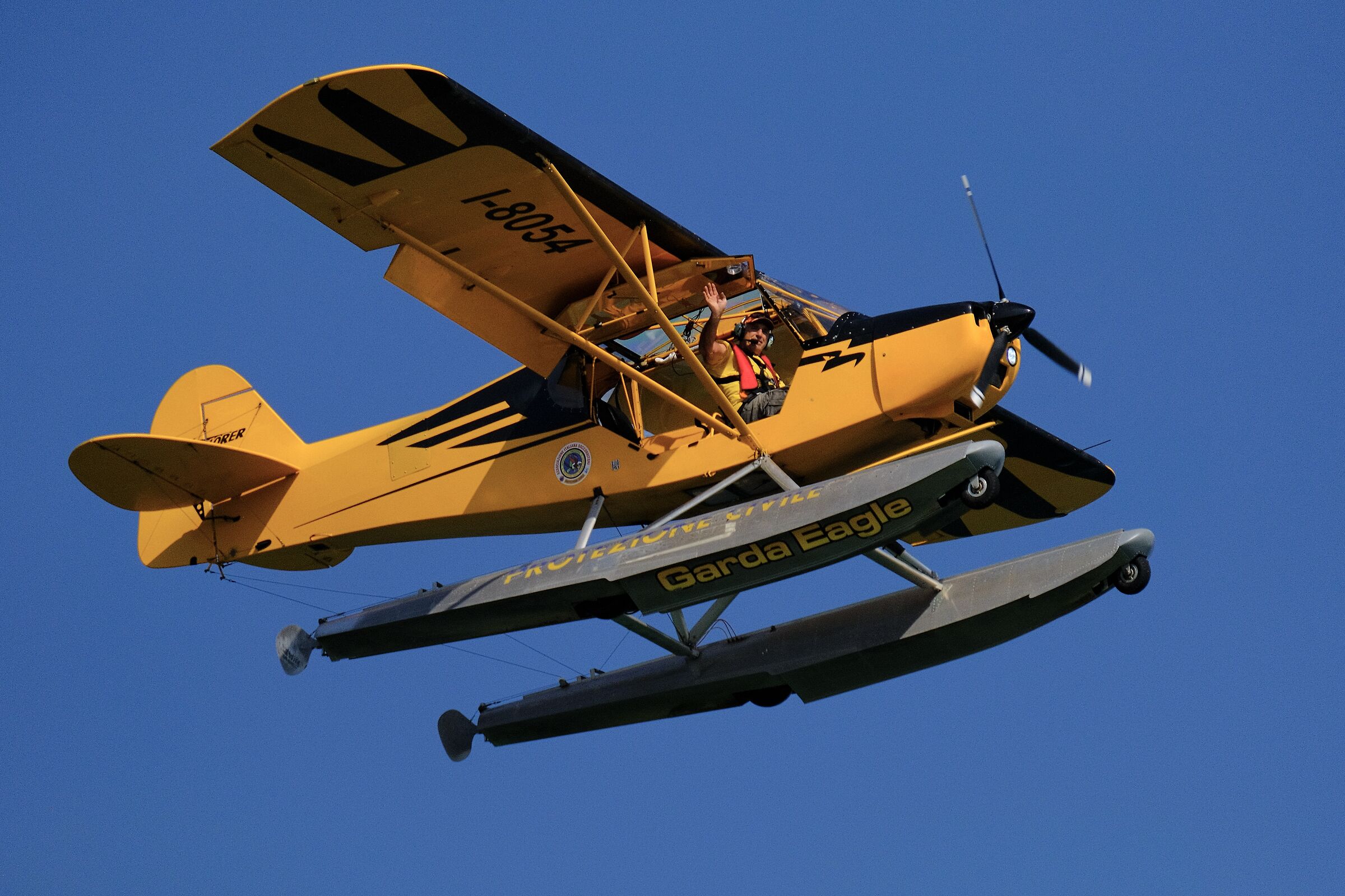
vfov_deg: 4.6
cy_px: 448
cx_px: 672
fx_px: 11207
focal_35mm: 300
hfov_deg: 6.9
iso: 640
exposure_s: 1/4000
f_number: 4.8
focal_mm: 200
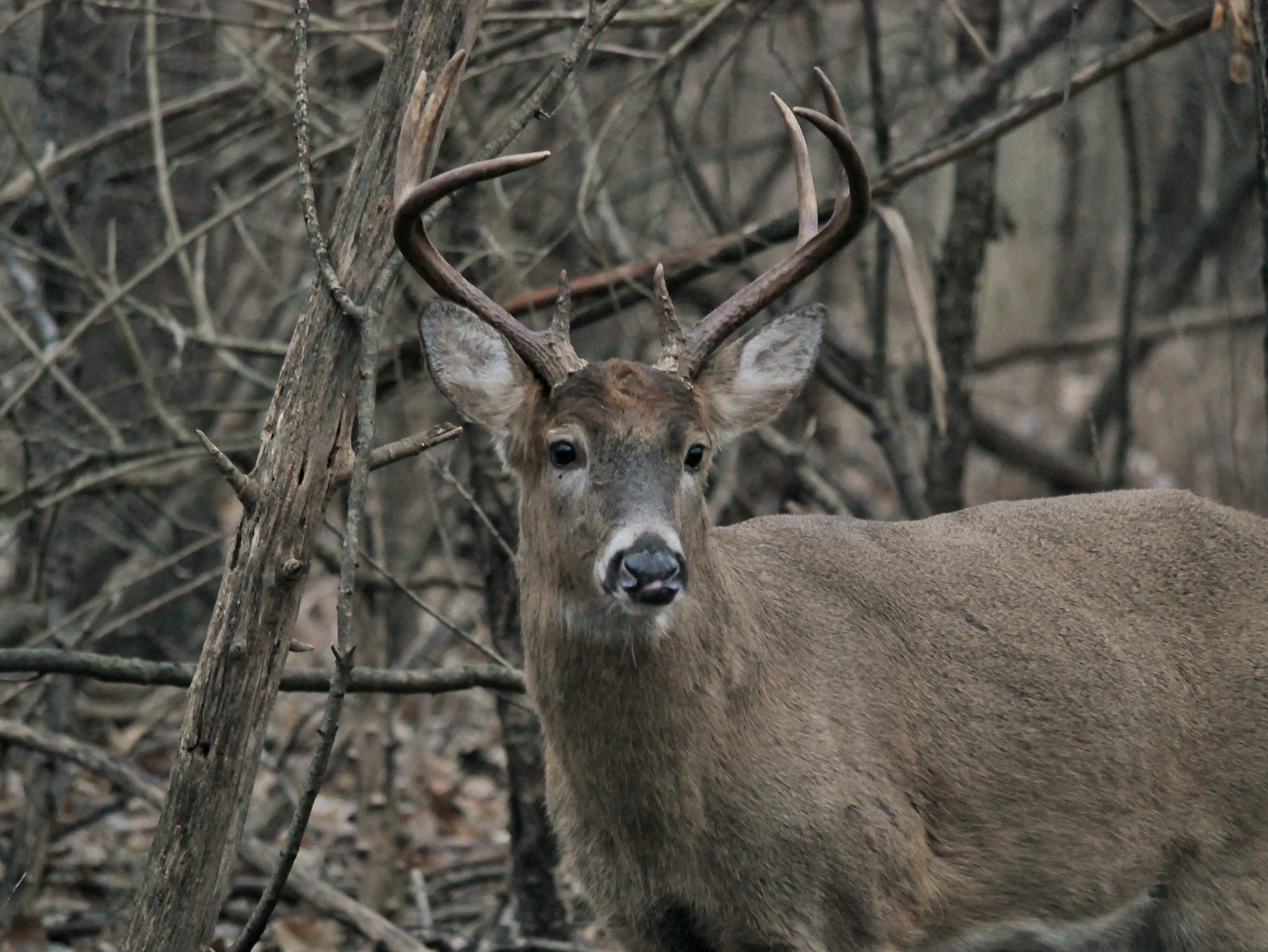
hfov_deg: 6.4
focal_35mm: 310
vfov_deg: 4.8
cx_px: 614
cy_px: 473
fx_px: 11360
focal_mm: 150
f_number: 5
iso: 1600
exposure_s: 1/100
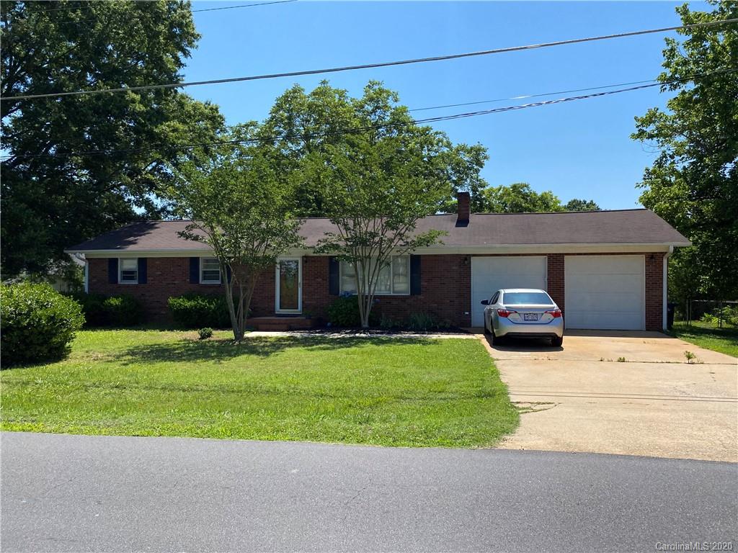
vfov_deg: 53.1
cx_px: 369
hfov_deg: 67.3
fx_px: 554
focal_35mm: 26
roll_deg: -0.2
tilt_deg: +0.7
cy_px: 276
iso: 32
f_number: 1.8
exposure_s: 1/4115
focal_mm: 4.25
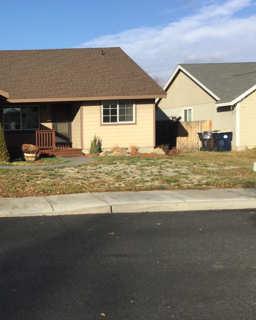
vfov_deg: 38.0
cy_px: 161
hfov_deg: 28.8
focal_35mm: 49
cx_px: -2
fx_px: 464
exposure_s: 1/1359
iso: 25
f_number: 2.4
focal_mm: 3.3
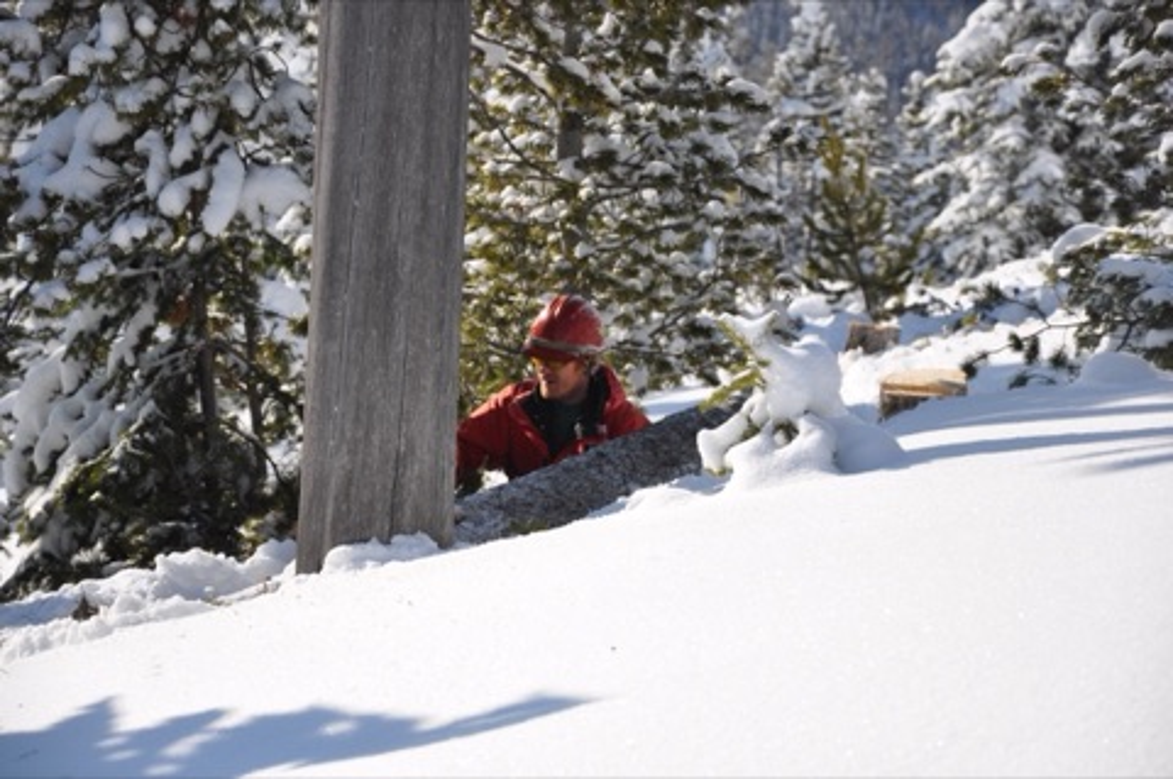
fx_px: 5127
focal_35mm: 158
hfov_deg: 13.1
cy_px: 390
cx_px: 586
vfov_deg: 8.7
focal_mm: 105
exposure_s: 1/800
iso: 200
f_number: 7.1
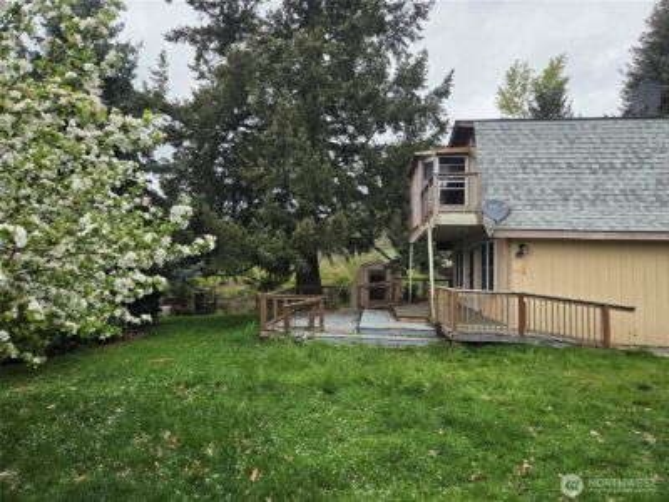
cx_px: 334
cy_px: 251
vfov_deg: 58.9
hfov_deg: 73.9
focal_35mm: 23
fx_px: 445
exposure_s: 1/4010
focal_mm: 5.4
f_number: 1.8
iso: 80
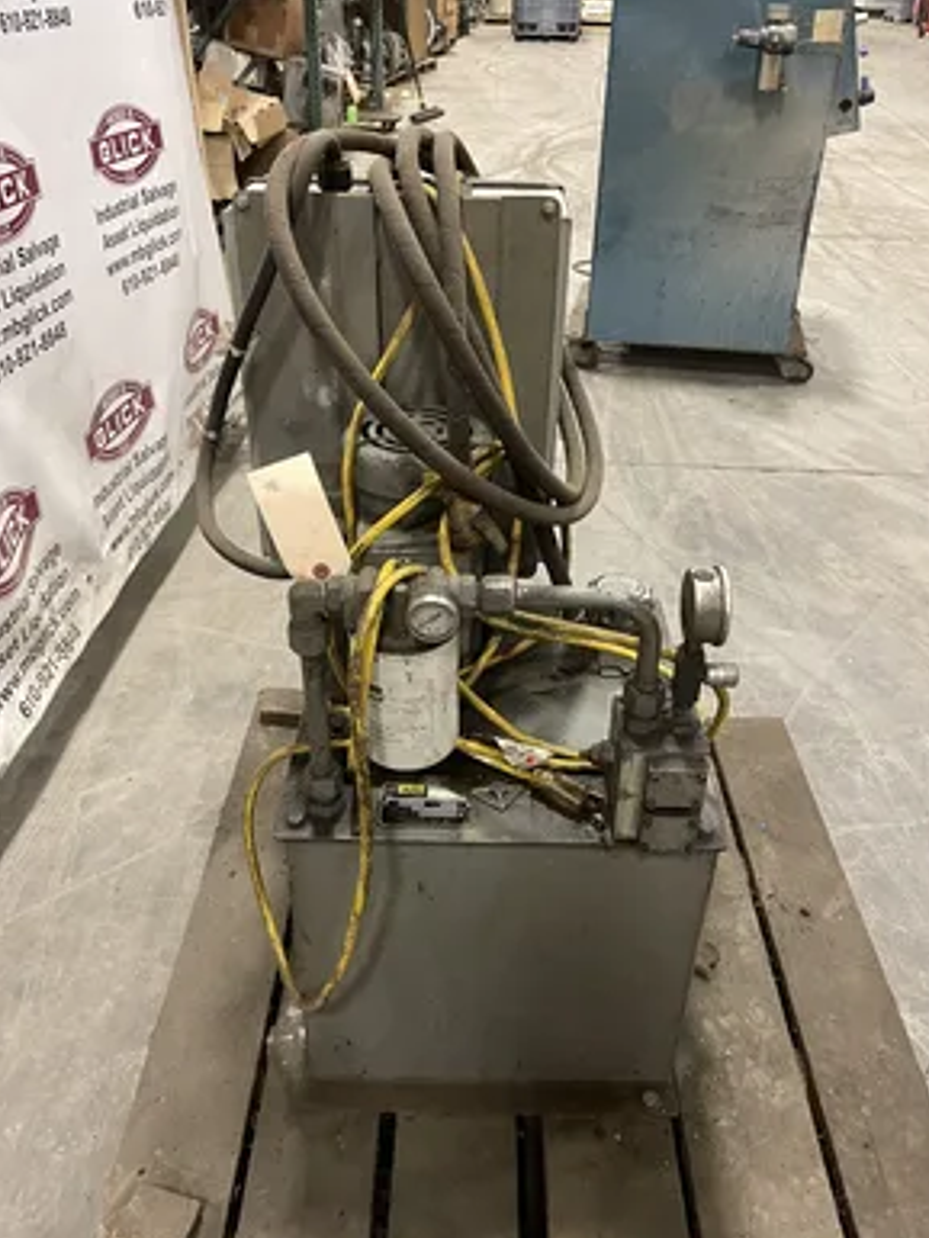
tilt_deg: -31.6
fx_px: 966
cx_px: 469
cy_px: 611
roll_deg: -1.7
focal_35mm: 27
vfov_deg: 65.3
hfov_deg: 51.4
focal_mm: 4.2
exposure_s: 1/40
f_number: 1.6
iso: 400
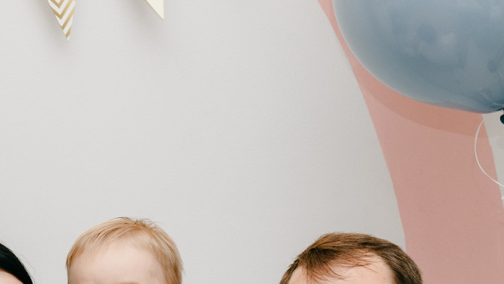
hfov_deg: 15.2
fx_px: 1884
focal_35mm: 141
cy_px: 474
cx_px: 141
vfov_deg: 8.3
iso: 125
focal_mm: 36
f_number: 3.5
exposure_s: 1/160
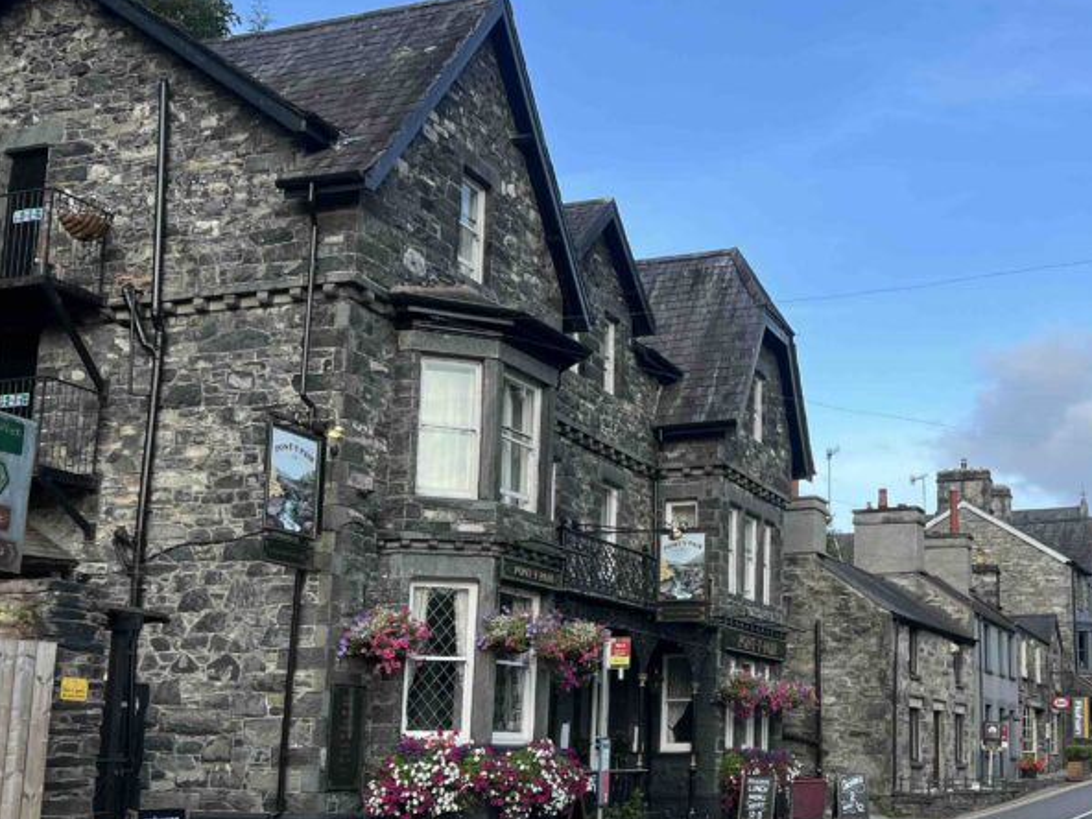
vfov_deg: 32.0
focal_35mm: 45
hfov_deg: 41.1
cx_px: 793
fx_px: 1420
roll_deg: +0.1
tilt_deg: +10.6
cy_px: 511
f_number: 1.5
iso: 50
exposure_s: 1/1171
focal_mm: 5.7
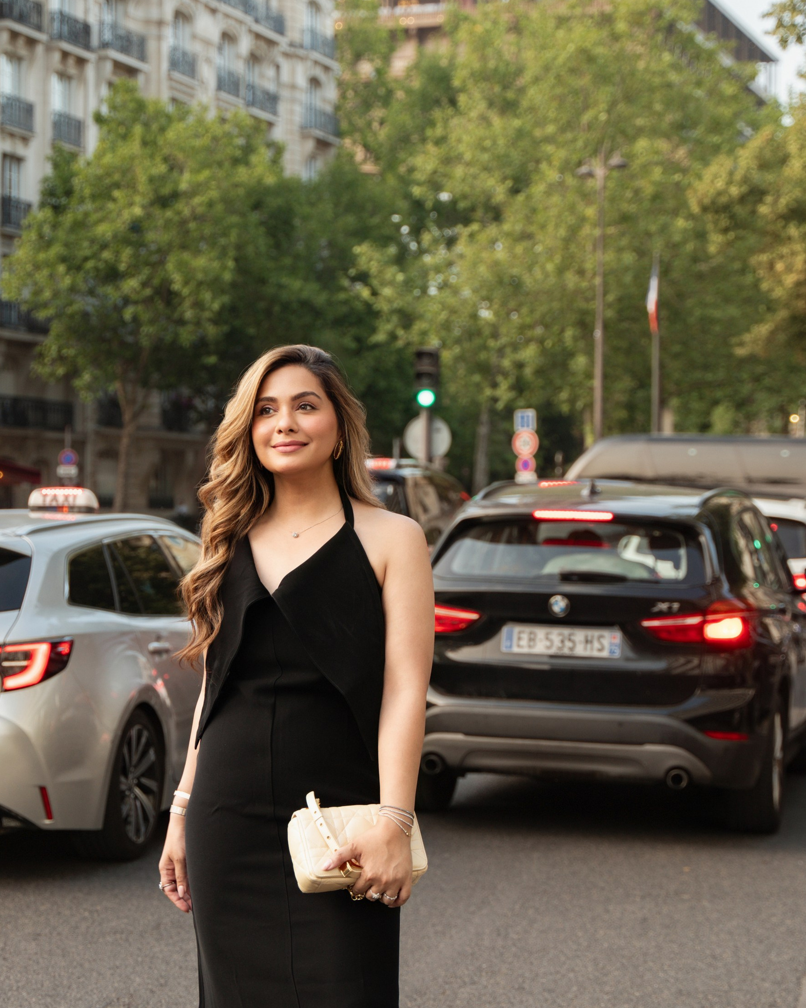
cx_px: 287
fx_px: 2236
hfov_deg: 20.4
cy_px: 612
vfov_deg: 25.3
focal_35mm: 75
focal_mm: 43
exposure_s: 1/160
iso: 125
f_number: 2.8
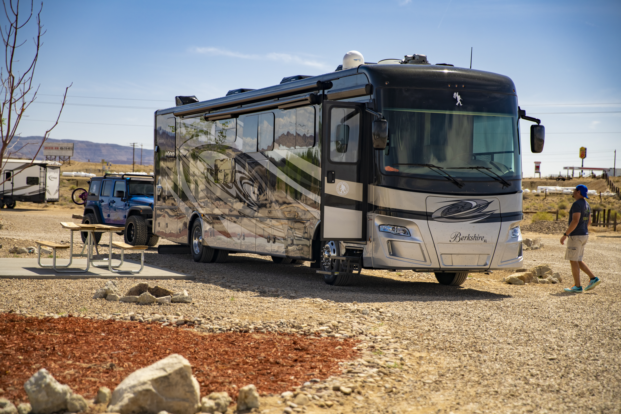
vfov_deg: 19.5
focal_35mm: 70
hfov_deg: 28.8
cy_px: 207
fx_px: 1207
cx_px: 310
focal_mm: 70
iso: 500
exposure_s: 1/2500
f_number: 2.8
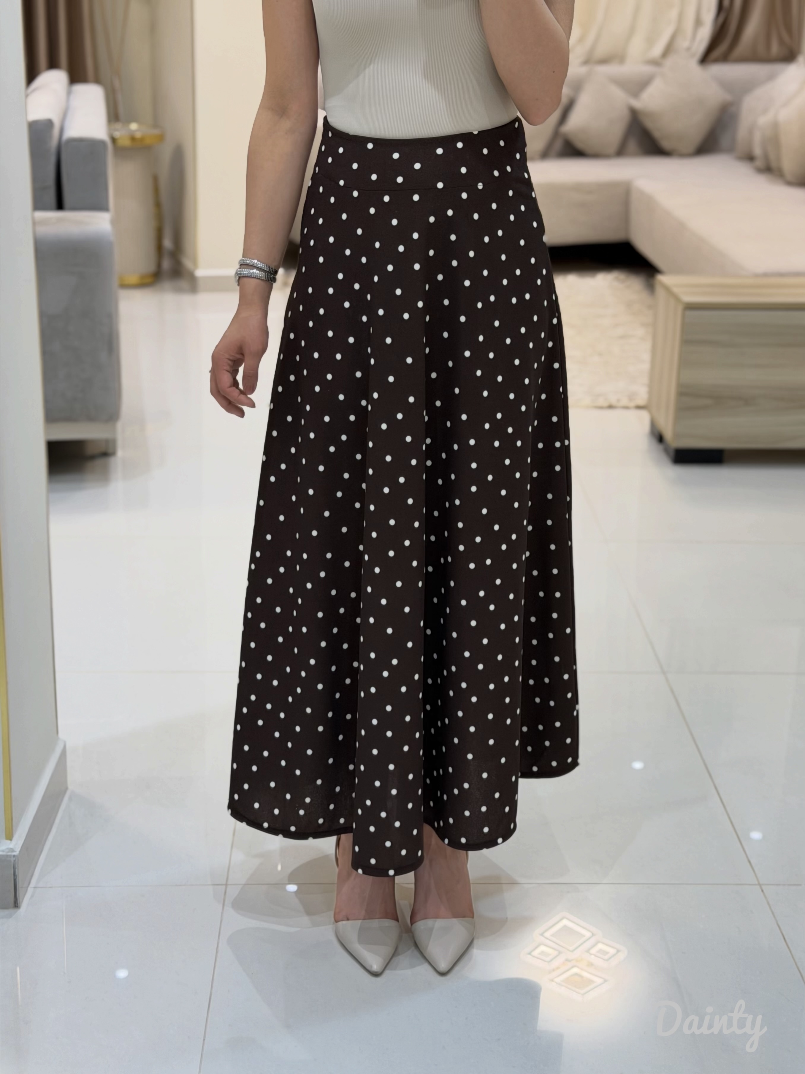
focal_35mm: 48
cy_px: 537
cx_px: 402
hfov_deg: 30.3
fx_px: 1488
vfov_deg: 39.7
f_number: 1.78
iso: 64
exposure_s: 1/50
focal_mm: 6.76
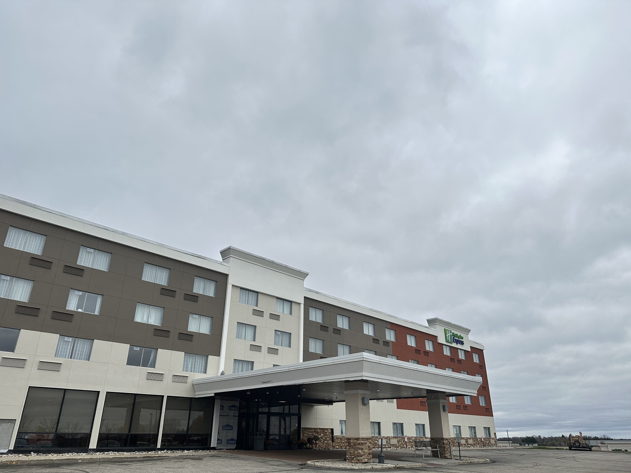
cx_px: 316
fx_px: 437
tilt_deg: +23.9
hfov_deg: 71.6
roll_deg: +0.1
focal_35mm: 24
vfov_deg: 56.8
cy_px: 236
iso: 80
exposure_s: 1/1562
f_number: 1.78
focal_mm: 6.86
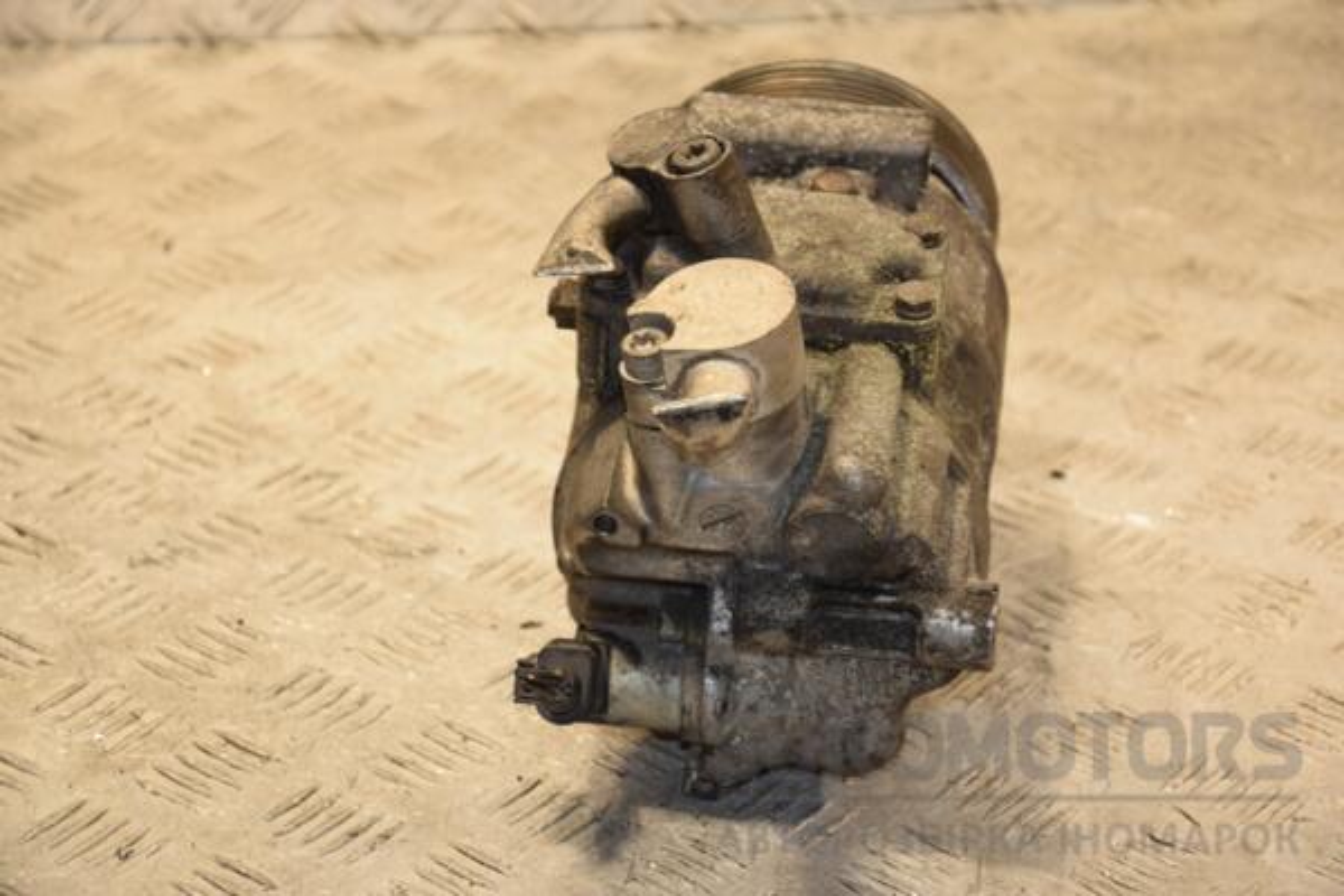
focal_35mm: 112
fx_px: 4200
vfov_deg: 12.2
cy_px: 448
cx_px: 672
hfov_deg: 18.2
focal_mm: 75
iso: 800
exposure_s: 1/160
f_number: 5.3
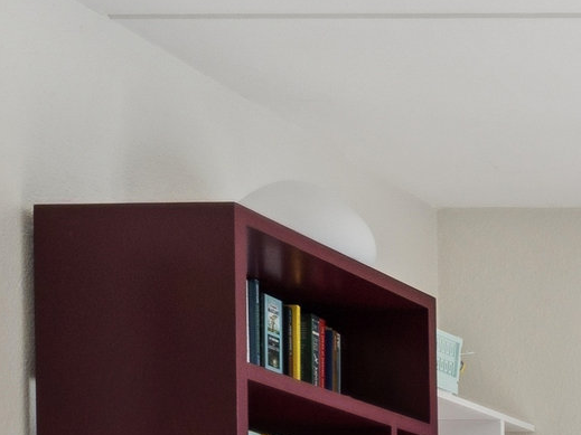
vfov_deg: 13.3
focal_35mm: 102
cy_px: 746
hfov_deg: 13.6
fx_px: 1706
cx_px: 1418
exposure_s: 1/10
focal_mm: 12.2
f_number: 7.1
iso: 250
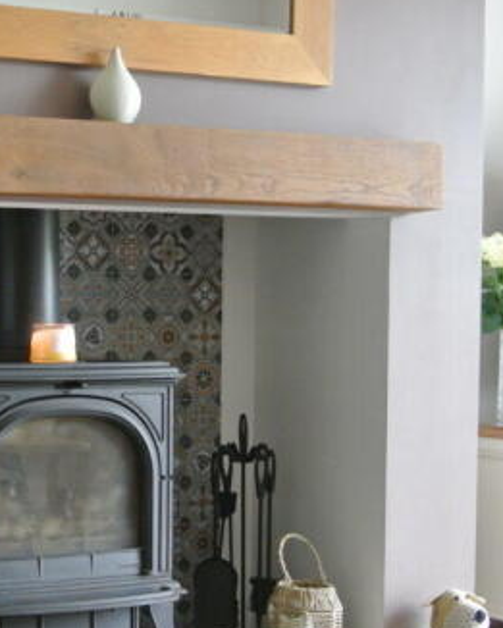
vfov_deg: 24.1
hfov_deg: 19.0
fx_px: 1469
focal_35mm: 79
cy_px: 380
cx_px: 26
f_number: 4.2
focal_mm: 15.7
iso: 800
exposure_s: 1/25
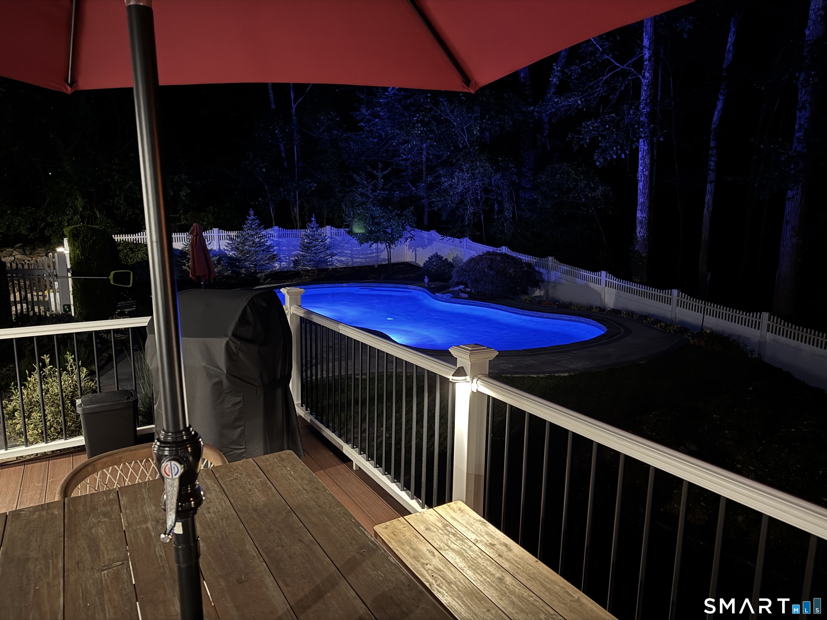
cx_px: 414
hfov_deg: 71.6
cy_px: 310
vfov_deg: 56.8
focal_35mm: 24
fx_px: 573
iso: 1250
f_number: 1.78
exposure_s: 1/9
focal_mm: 6.76
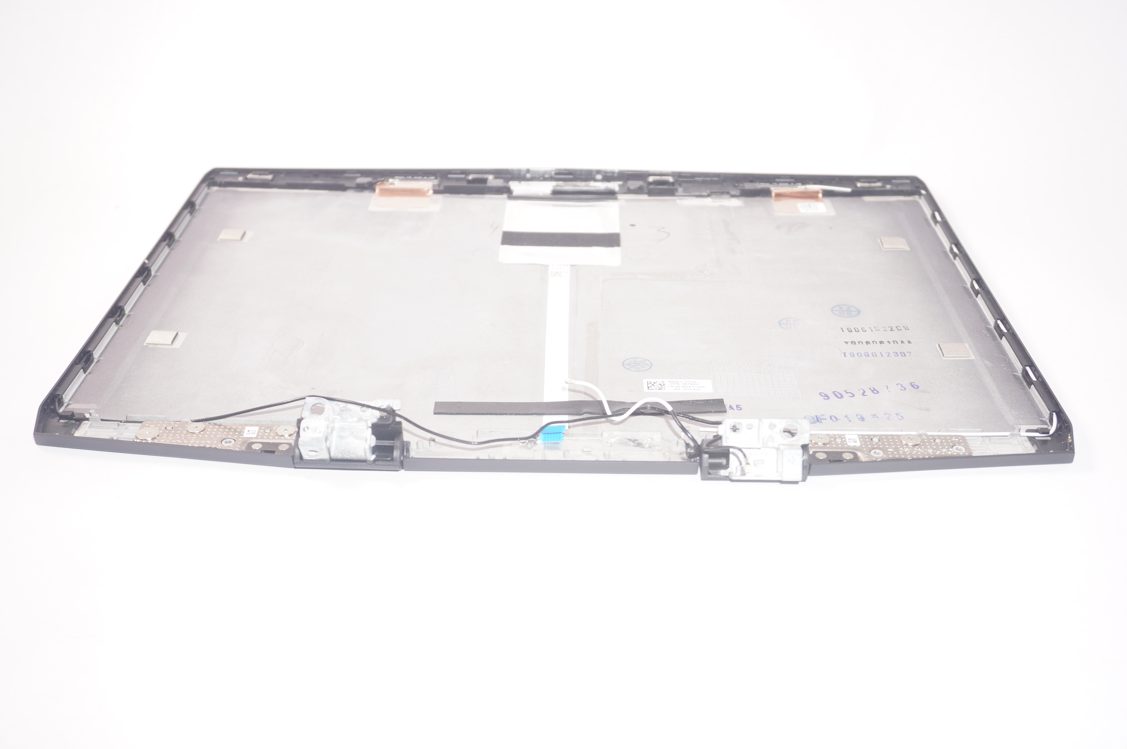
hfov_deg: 48.0
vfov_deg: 33.0
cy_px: 374
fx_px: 1267
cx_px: 564
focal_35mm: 40
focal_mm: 27
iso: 125
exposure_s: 1/60
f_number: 5.6
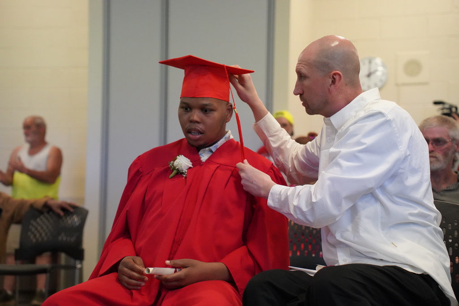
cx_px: 230
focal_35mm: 75
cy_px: 153
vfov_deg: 18.2
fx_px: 956
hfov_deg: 27.0
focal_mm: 75
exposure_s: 1/160
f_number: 4
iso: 10000
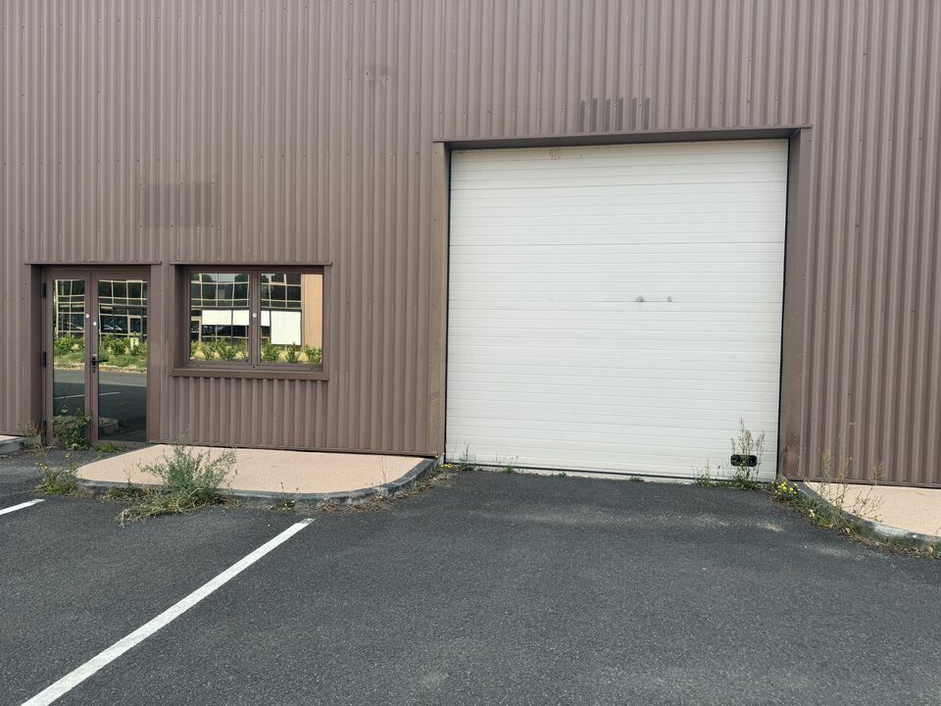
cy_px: 353
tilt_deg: -2.7
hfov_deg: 71.6
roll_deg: -1.7
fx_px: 652
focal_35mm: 24
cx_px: 470
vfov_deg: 56.8
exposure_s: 1/1869
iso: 80
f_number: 1.78
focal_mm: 6.76
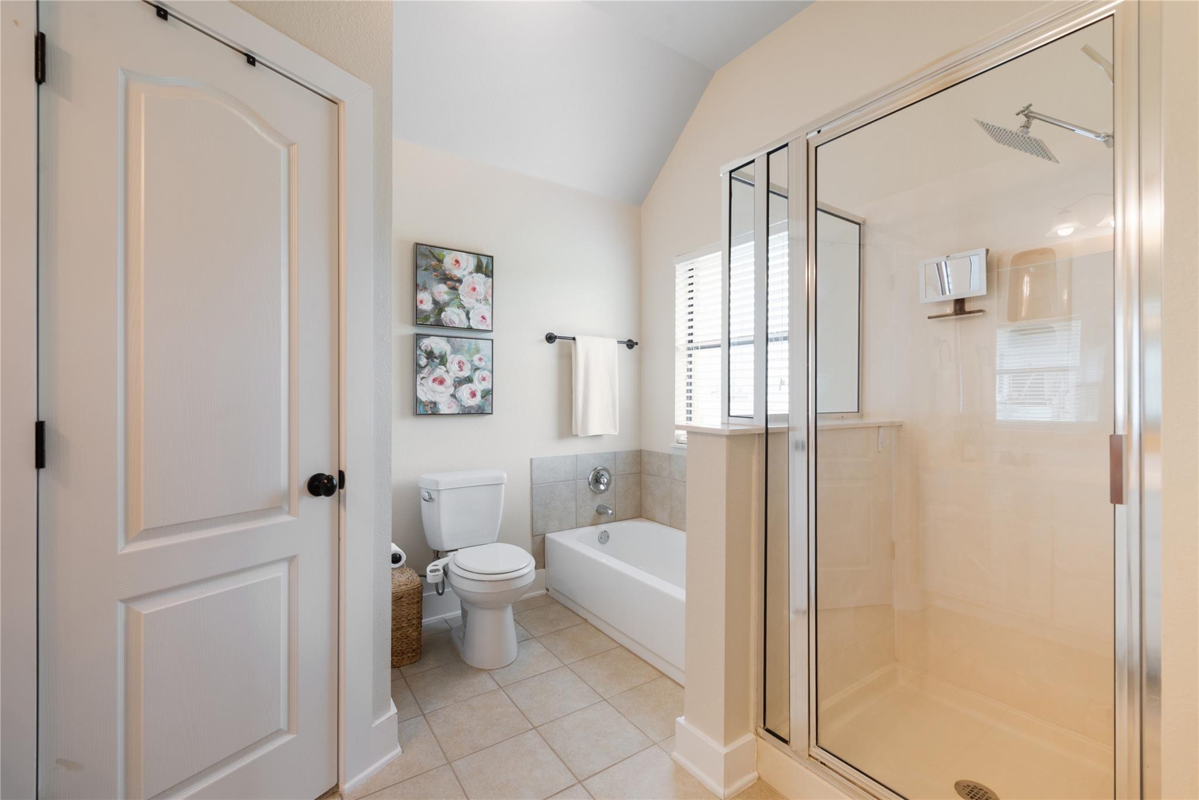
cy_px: 400
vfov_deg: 73.8
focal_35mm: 16
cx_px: 600
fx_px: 533
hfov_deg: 96.7
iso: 400
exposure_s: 1/3
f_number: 8
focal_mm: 16
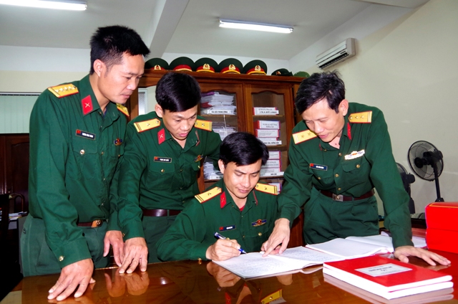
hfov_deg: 67.5
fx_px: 343
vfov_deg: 47.7
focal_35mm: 27
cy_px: 152
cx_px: 229
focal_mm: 18
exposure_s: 1/40
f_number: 4.5
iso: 1600
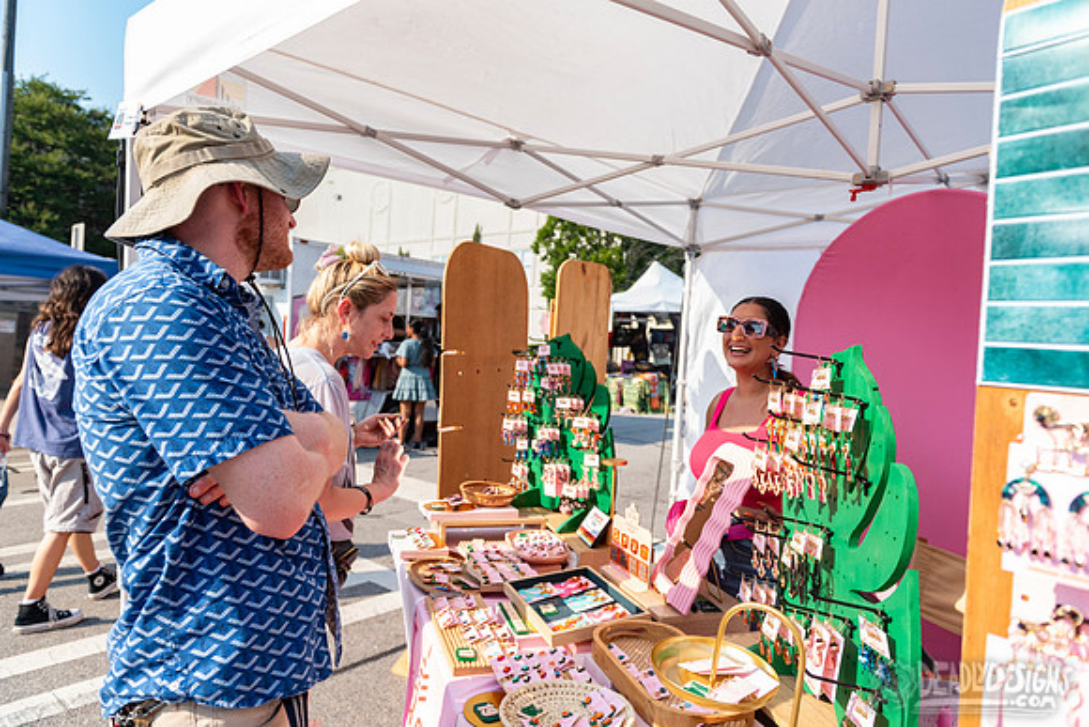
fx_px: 726
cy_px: 364
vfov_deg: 53.2
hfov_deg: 73.7
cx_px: 544
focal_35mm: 24
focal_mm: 24
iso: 400
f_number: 4
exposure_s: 1/1000
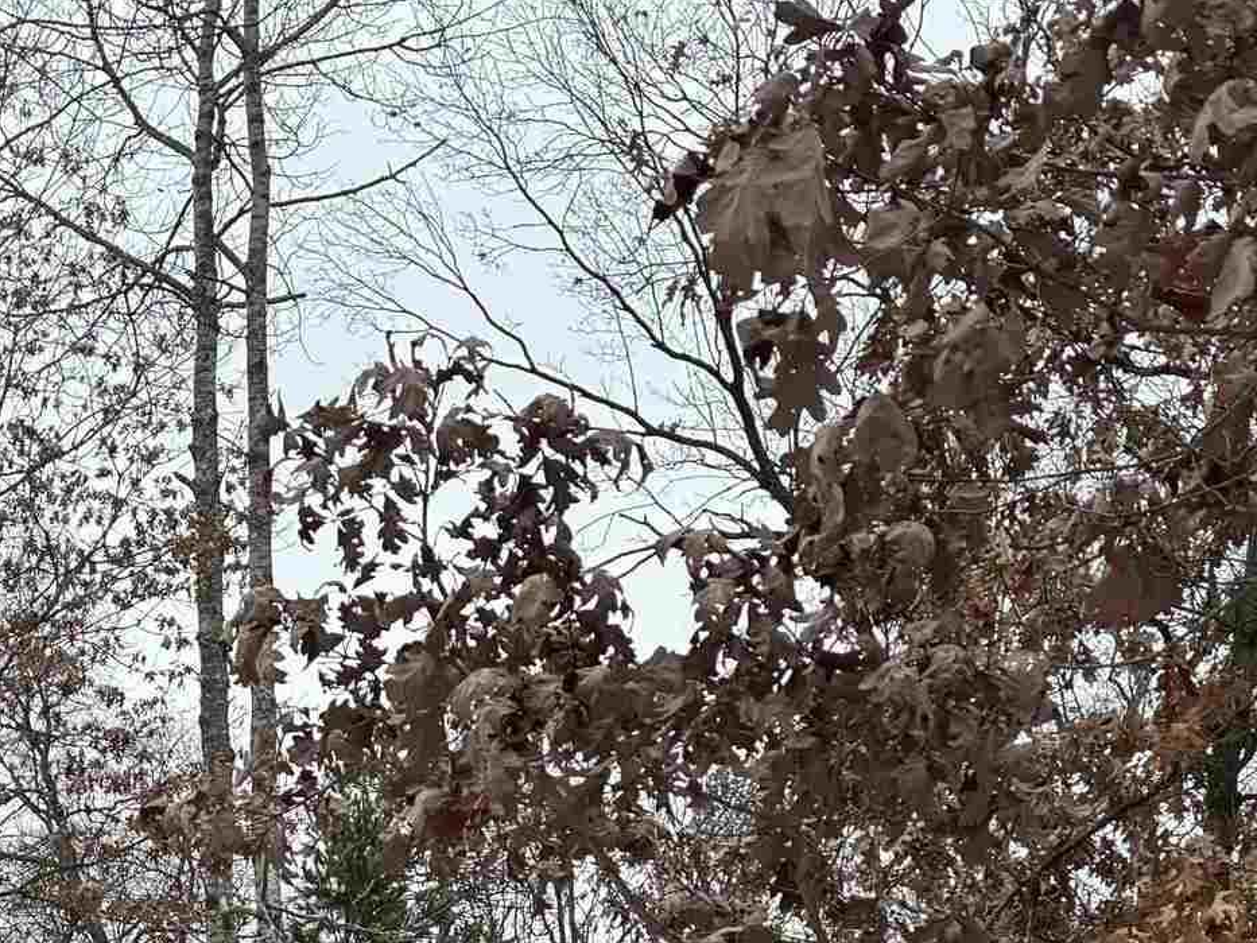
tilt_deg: +4.6
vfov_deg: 17.3
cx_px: -263
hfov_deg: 22.7
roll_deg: +0.7
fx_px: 2869
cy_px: 1311
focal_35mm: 79
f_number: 1.78
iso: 80
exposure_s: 1/966
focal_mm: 6.86
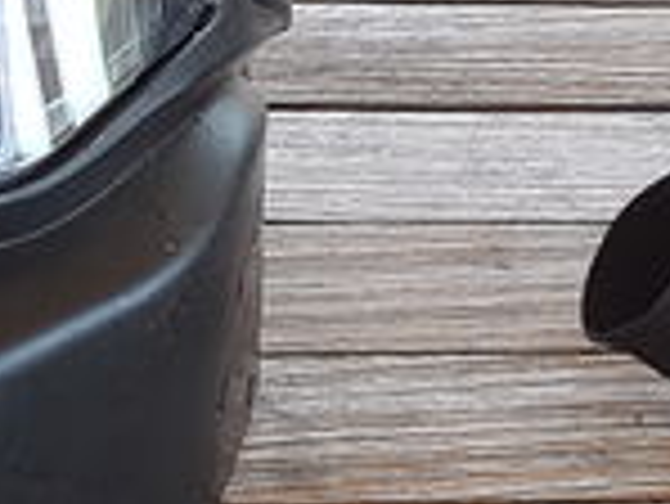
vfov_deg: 8.5
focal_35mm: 174
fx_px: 3371
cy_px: 576
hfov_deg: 10.8
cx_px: 1133
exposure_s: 1/145
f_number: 1.7
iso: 50
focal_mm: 4.2
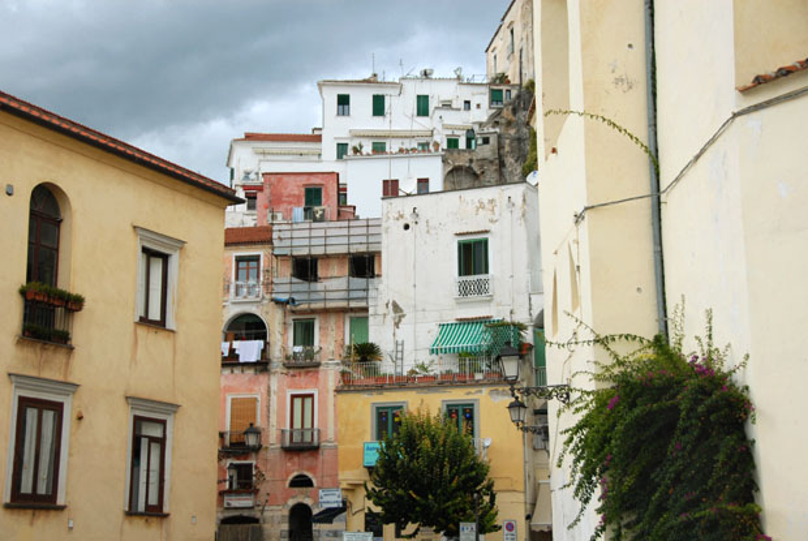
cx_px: 404
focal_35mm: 63
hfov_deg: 31.9
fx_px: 1416
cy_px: 270
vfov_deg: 21.6
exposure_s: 1/250
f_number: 4.5
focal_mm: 42
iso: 100
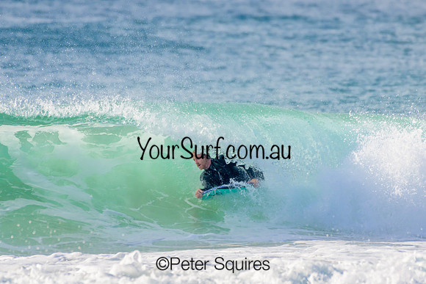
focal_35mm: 1000
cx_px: 213
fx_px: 11836
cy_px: 142
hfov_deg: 2.1
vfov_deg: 1.4
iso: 1000
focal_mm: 1000
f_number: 11
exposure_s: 1/2000
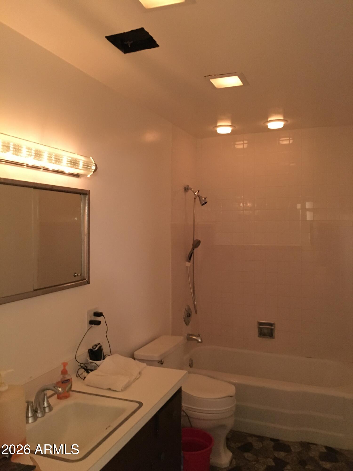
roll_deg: +0.1
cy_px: 236
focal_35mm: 29
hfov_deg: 48.2
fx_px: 394
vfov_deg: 61.7
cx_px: 176
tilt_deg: -1.0
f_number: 2.2
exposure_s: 1/15
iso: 400
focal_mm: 4.15
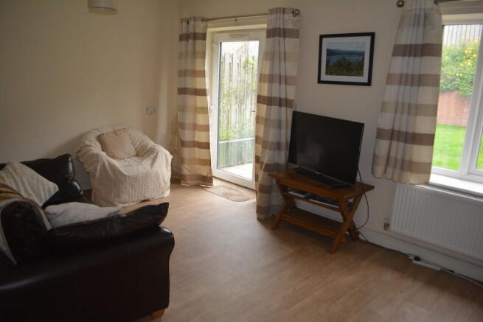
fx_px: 362
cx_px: 242
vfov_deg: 48.0
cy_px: 161
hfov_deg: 67.4
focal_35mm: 27
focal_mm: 18
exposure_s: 1/100
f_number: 3.5
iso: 400
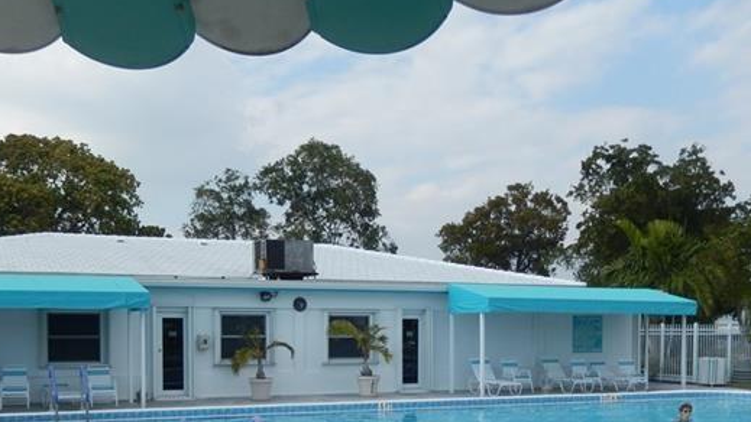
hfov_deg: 48.1
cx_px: 301
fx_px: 836
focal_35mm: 42
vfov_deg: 27.5
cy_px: 370
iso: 125
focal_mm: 4.5
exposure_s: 1/1250
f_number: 3.4
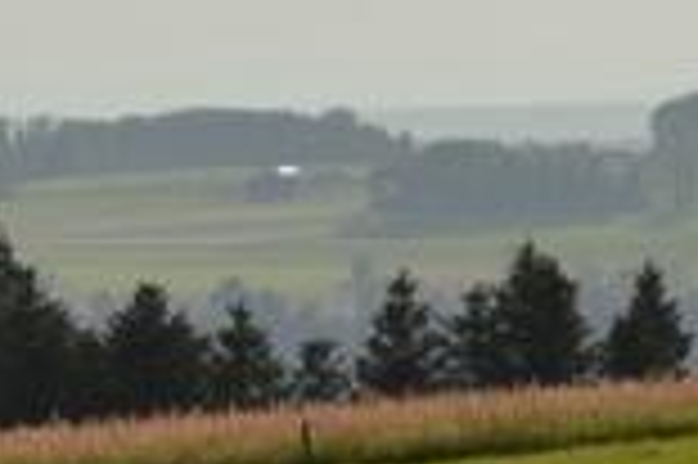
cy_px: 79
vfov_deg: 2.4
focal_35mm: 569
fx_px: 11020
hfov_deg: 3.6
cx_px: -369
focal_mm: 92
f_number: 8
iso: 100
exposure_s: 1/500
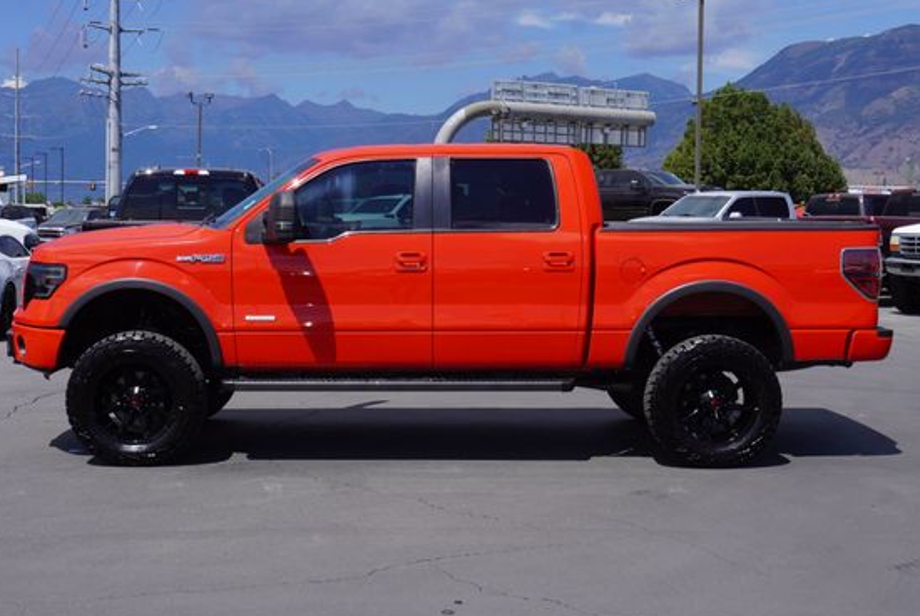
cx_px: 443
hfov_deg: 39.1
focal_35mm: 51
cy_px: 340
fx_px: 1294
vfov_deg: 26.7
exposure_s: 1/160
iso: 100
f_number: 11
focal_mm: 29
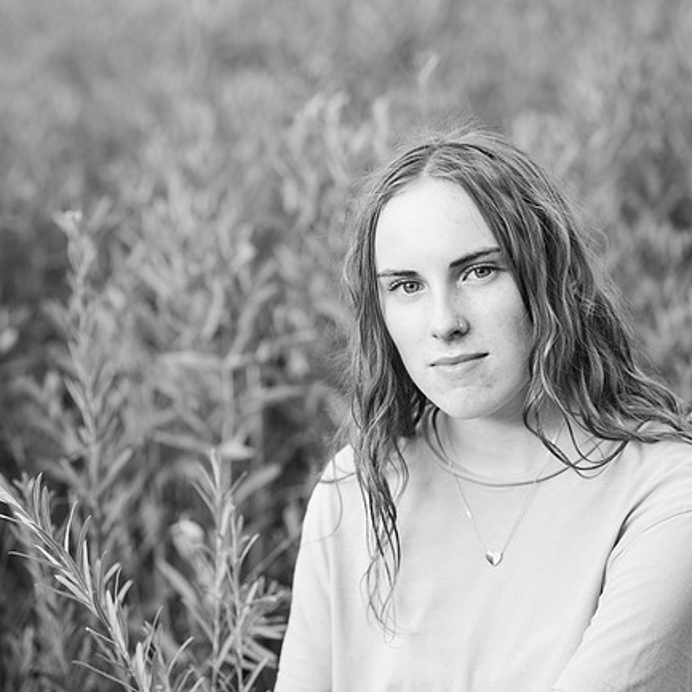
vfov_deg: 16.0
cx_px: 267
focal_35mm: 109
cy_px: 346
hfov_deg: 16.0
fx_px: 2465
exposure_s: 1/160
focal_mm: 85
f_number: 3.2
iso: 400
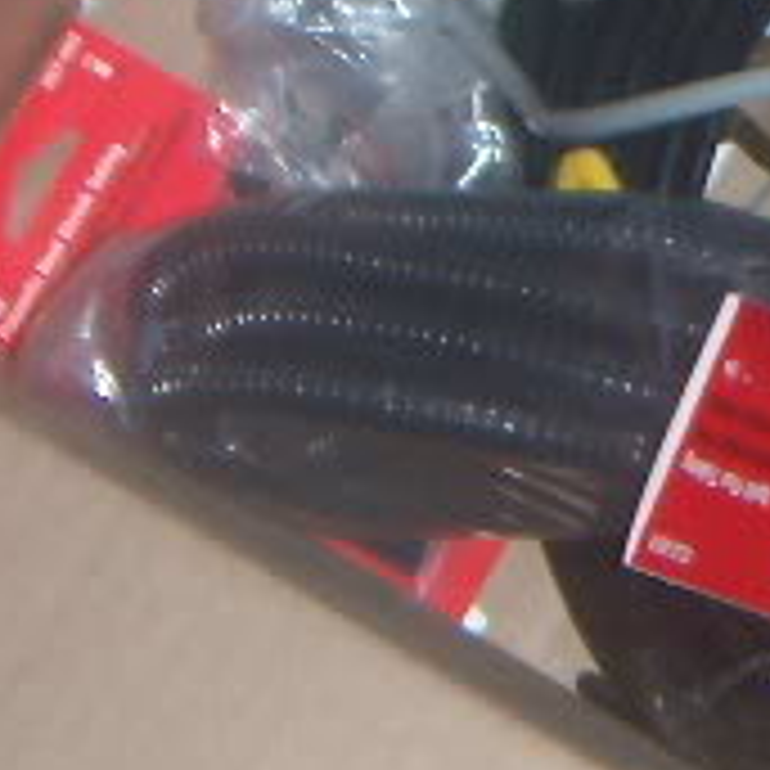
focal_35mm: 201
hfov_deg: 8.0
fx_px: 5058
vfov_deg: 8.7
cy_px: 252
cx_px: 1891
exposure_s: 1/60.2
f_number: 3.5
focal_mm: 6.4
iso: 75
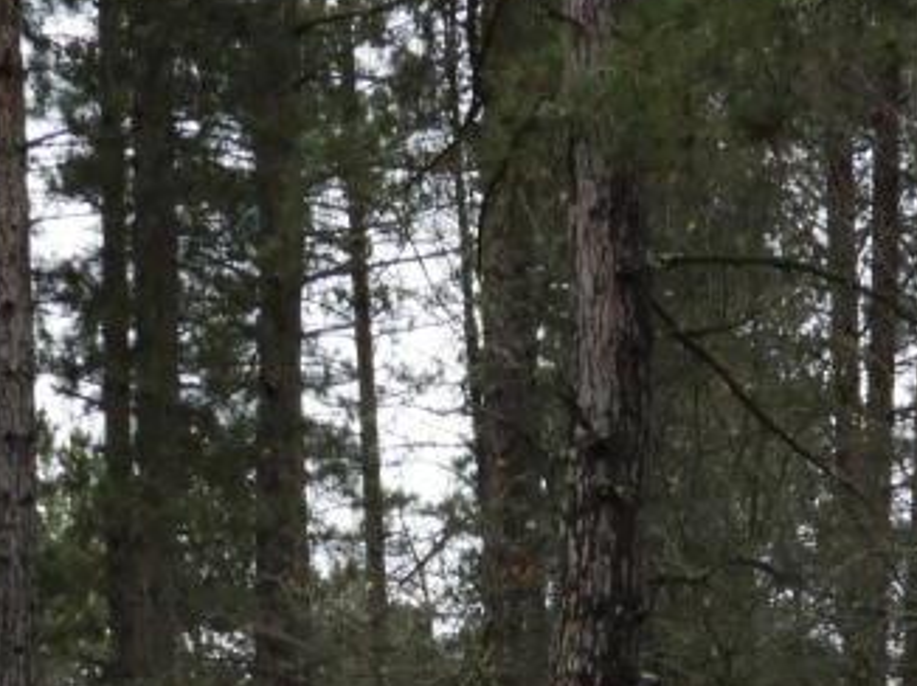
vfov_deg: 8.5
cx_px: 639
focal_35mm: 162
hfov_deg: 12.2
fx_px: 4288
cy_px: 1510
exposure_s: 1/250
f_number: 3.6
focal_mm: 5.9
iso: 100
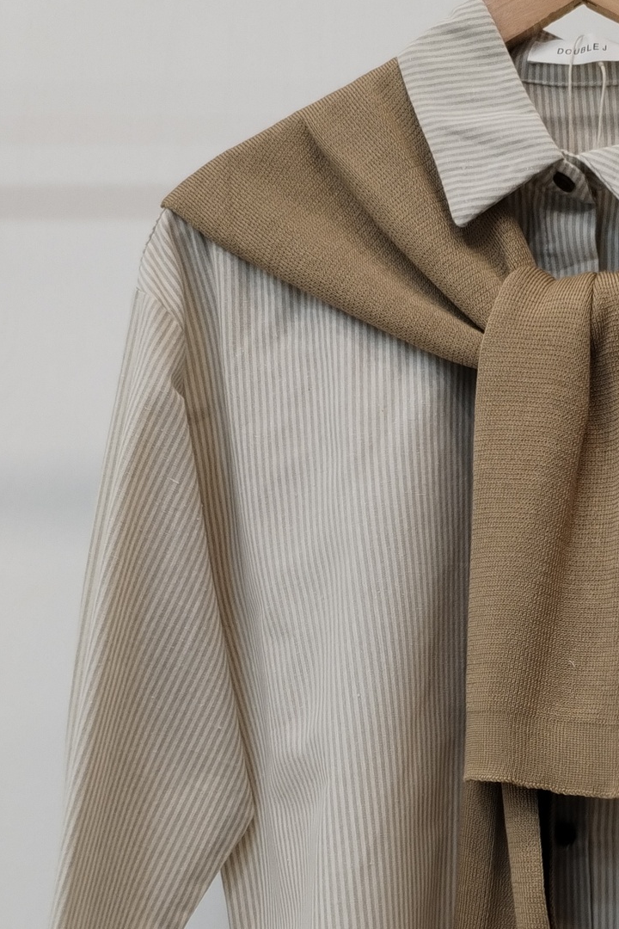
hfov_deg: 19.9
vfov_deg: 29.2
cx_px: 573
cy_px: 779
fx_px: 1728
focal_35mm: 67
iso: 289
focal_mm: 4.75
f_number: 1.8
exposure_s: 1/60
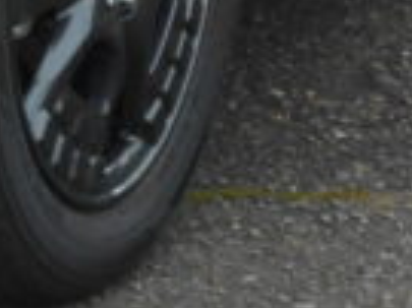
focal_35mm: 334
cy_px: -735
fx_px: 3972
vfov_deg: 4.2
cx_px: -314
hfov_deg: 5.8
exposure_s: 1/250
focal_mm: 7.7
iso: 100
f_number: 4.2
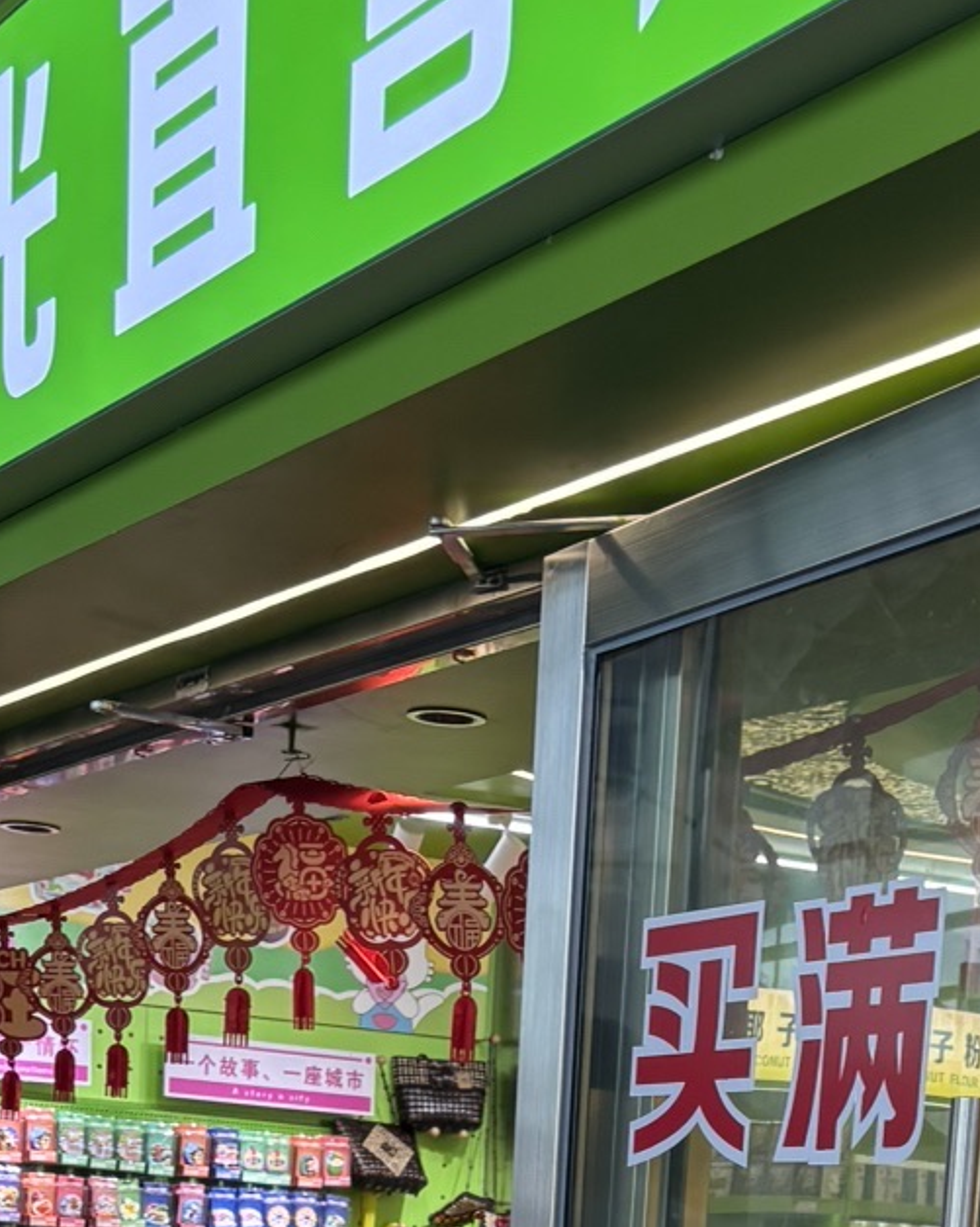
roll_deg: -3.8
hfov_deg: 18.9
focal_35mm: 81
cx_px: 585
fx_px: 2939
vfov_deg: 20.2
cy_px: 1855
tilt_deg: -9.8
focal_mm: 5.96
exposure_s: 1/100
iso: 50
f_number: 1.6
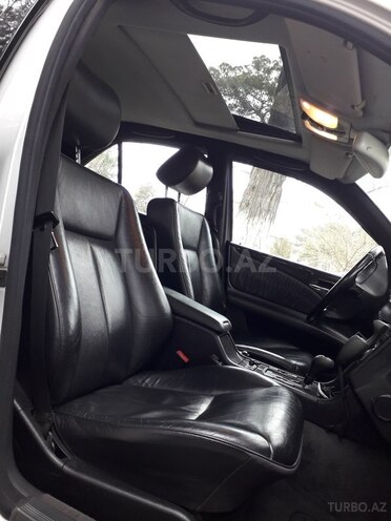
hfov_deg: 51.4
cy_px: 260
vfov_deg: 65.3
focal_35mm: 27
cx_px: 196
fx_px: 407
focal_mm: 3.6
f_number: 1.9
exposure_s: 1/50
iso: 80
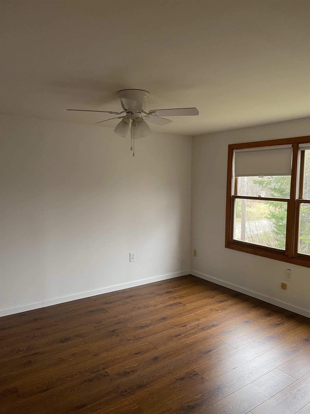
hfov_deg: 53.1
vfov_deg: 67.3
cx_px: 155
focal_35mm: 26
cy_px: 207
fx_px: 310
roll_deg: -1.1
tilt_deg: -5.4
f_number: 1.6
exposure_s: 1/60
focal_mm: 5.1
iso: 320
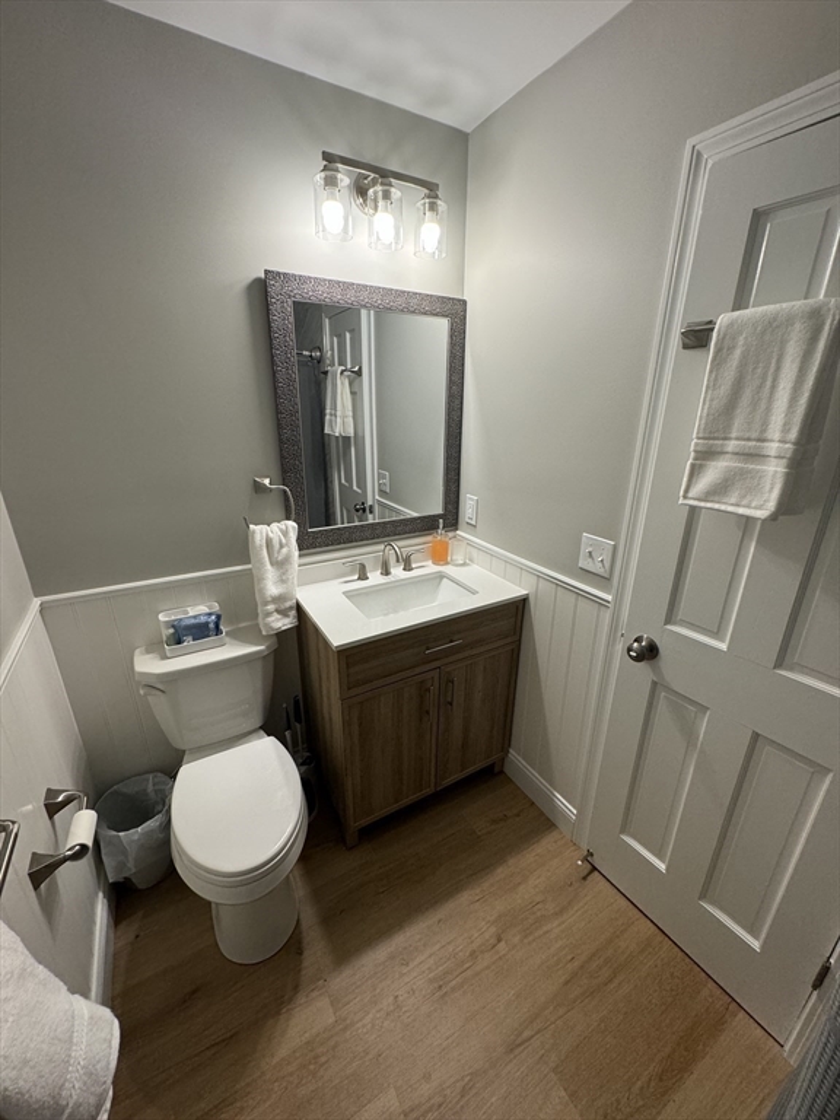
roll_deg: -0.4
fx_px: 453
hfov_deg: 85.7
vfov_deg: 102.1
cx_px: 420
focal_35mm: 14
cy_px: 560
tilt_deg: -20.4
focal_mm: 2.22
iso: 200
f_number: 2.2
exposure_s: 1/120
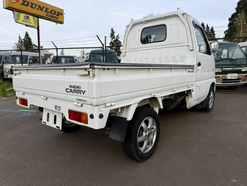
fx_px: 171
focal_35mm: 24
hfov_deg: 71.6
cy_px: 93
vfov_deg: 56.8
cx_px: 124
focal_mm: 6.76
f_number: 1.78
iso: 80
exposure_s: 1/805
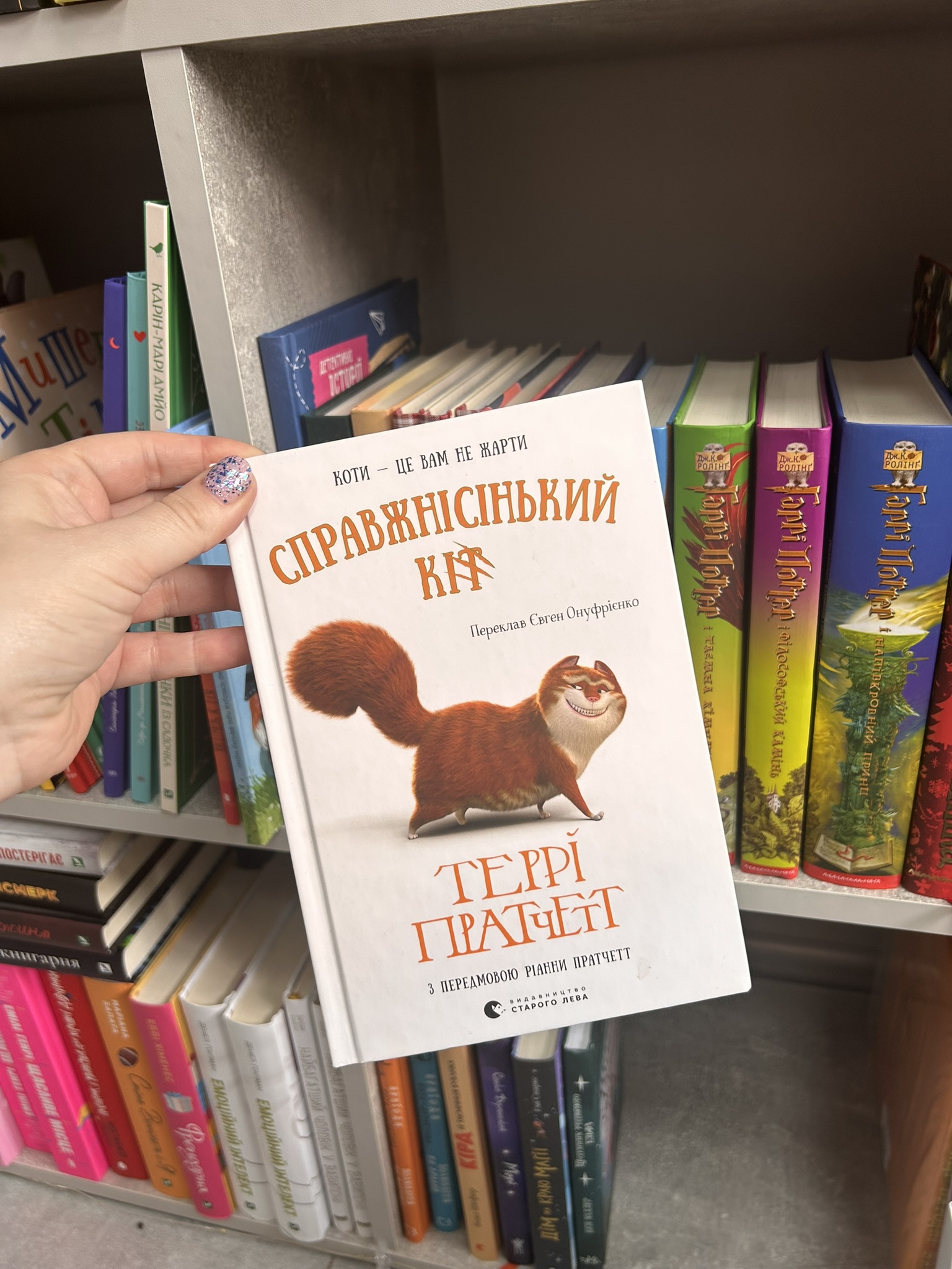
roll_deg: +3.6
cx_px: 476
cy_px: 634
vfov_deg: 67.3
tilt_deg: -26.6
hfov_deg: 53.1
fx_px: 953
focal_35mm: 26
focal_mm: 5.7
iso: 32
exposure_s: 1/121
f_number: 1.5
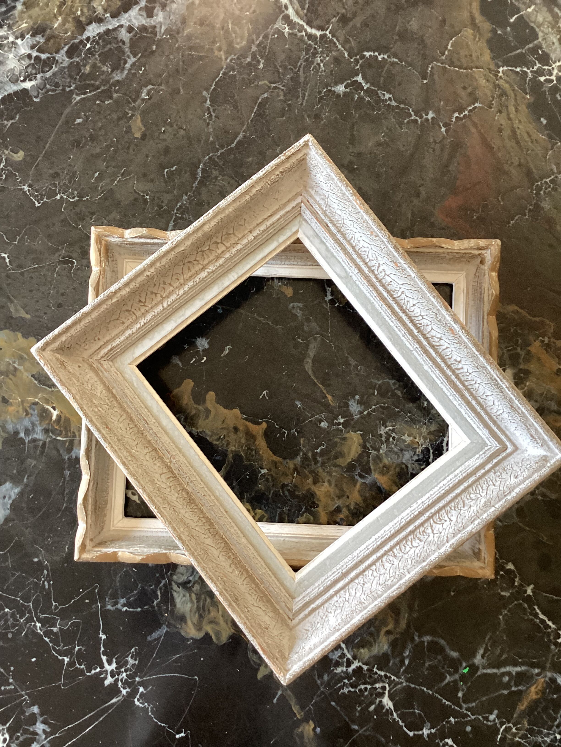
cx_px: 280
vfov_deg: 58.4
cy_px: 374
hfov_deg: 45.4
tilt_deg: -85.9
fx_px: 670
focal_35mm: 31
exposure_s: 1/60
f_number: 2.4
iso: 200
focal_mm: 3.3
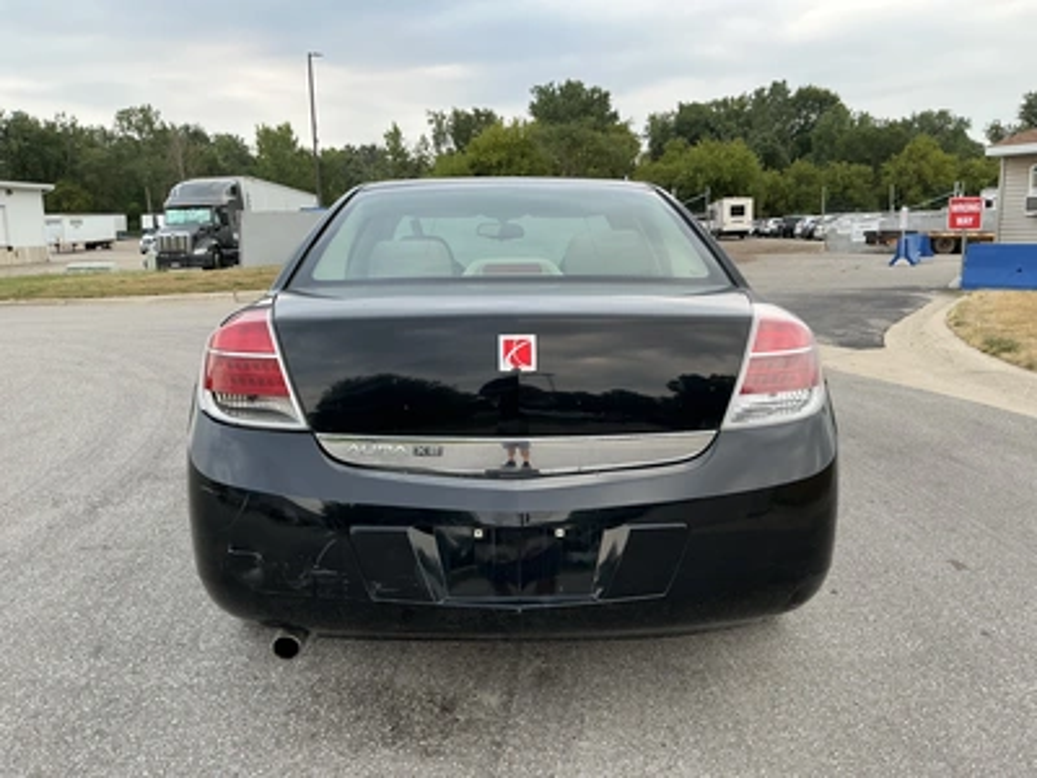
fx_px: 839
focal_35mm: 28
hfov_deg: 63.4
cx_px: 518
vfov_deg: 49.7
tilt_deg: -10.8
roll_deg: +2.6
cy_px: 389
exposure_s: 1/165
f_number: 1.8
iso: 20
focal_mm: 3
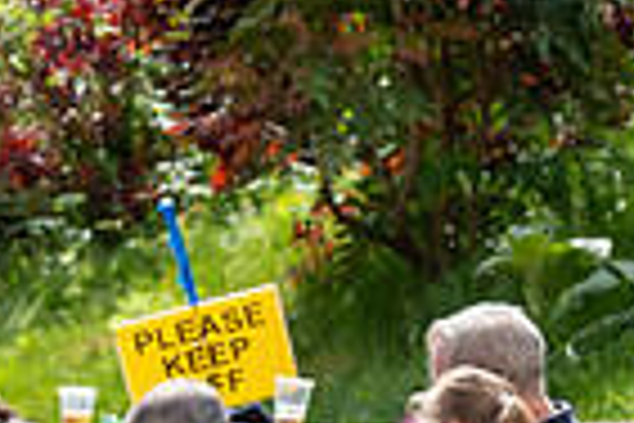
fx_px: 5054
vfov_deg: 4.8
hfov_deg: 7.1
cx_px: -270
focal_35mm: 287
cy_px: 542
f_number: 5
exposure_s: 1/1000
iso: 500
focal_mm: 70
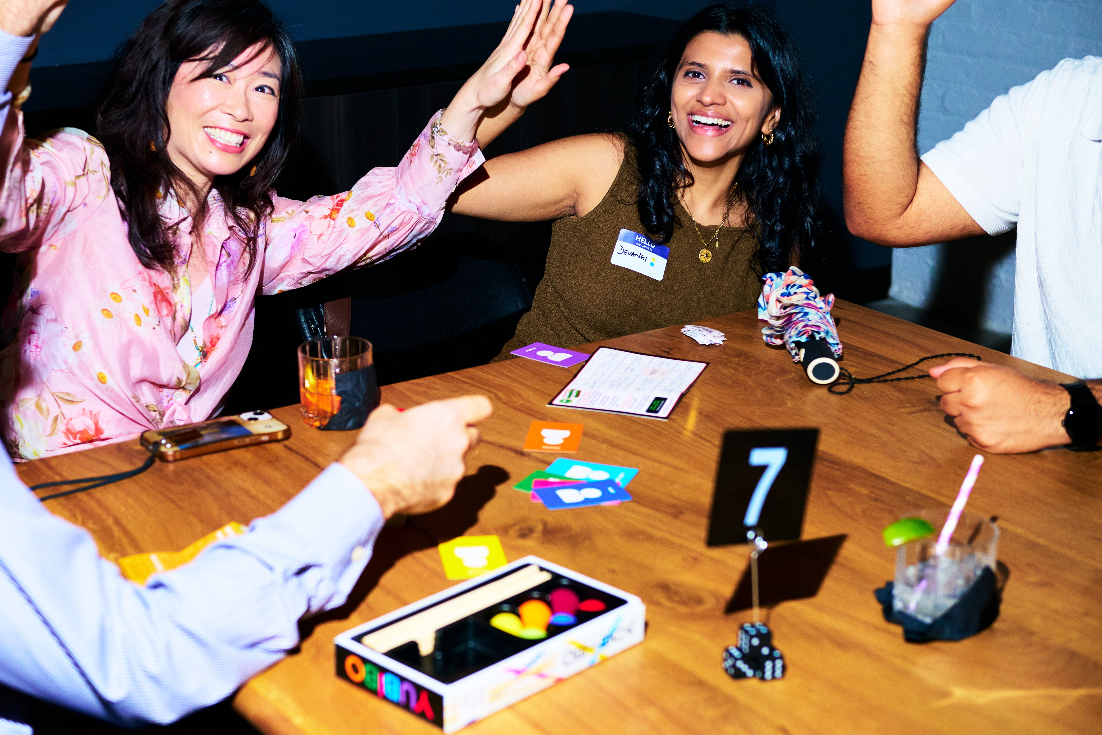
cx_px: 449
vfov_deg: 21.9
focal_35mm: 62
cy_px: 323
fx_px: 1898
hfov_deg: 32.3
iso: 1600
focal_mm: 50
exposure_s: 1/160
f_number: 3.5
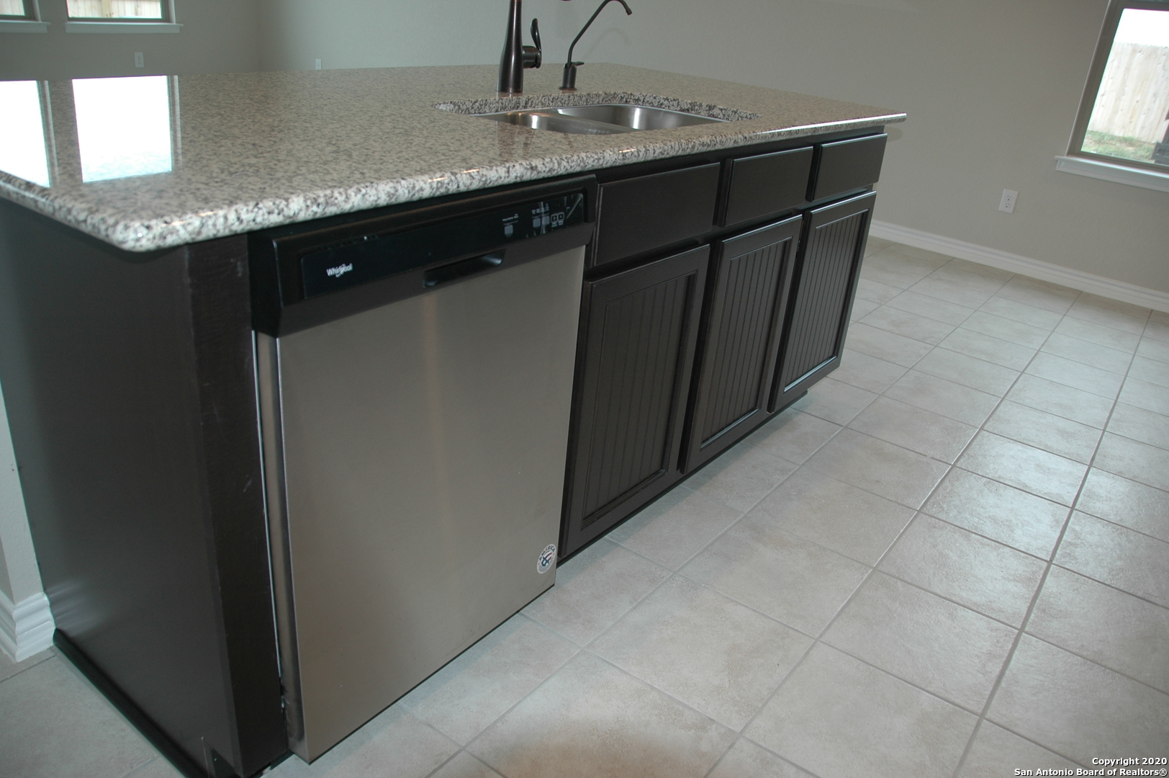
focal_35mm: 27
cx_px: 584
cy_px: 389
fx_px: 876
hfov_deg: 67.4
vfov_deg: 47.9
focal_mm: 18
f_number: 3.5
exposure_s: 1/60
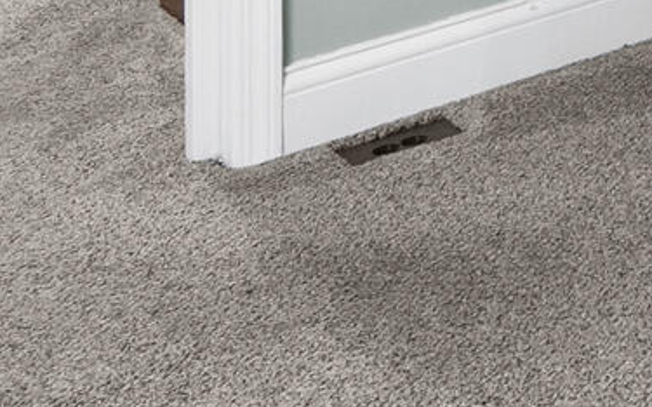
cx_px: 1447
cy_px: -724
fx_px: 1812
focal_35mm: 102
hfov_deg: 14.9
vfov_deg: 10.2
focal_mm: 10
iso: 400
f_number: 6.3
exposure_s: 1/3
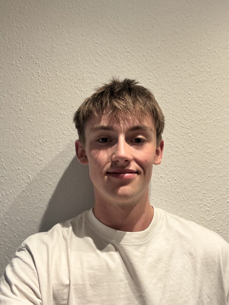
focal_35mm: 30
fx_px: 265
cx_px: 114
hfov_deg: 46.8
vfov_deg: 60.0
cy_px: 152
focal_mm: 2.69
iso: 200
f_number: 1.9
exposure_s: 1/50
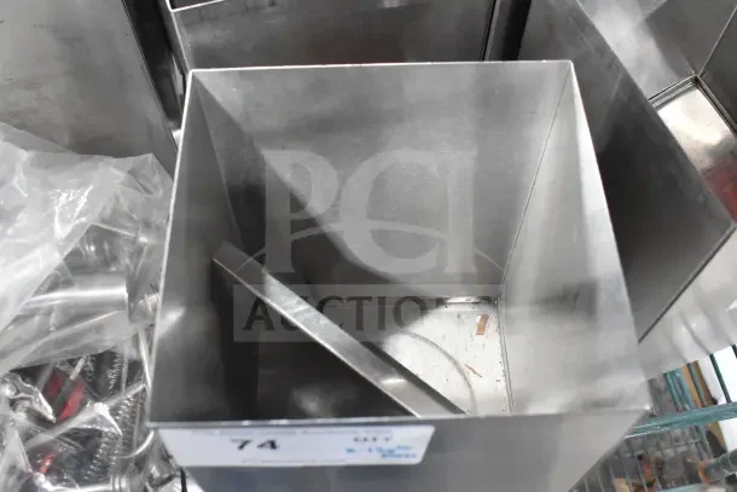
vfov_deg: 36.9
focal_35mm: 36
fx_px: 737
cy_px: 246
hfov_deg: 53.1
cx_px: 368
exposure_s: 1/125
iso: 6400
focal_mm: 24
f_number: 5.6
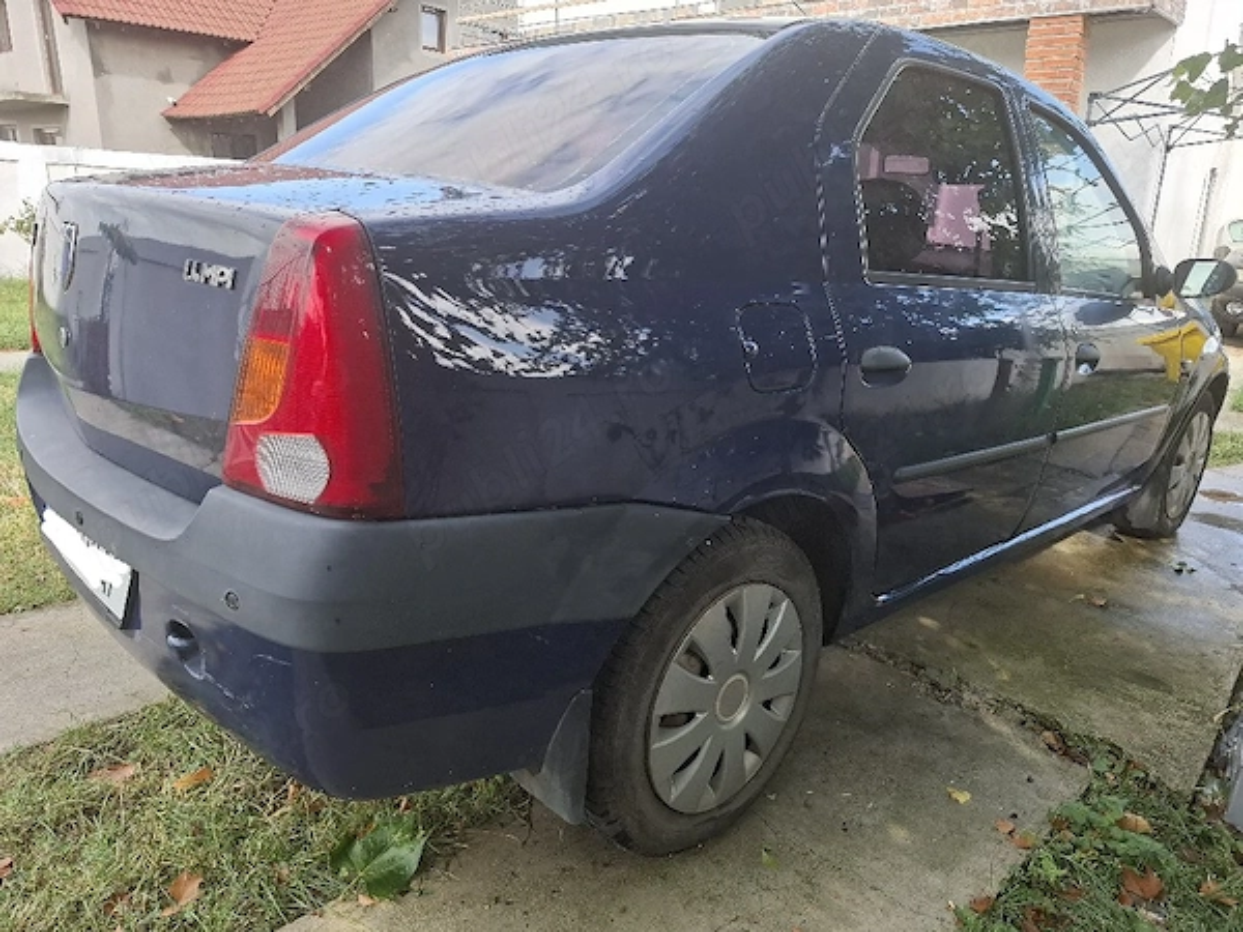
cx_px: 622
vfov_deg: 58.9
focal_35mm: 23
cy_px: 466
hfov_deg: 73.9
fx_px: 826
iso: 50
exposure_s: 1/256
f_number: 1.8
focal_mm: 5.54
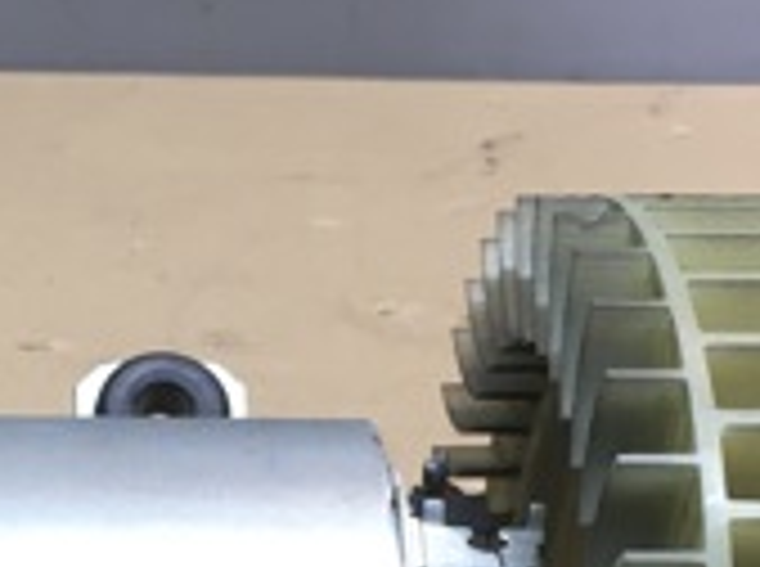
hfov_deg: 17.7
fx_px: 2410
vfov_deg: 13.1
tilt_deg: -29.3
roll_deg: -1.9
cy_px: 686
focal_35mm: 110
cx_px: 90
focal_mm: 4.15
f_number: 2.2
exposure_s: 1/33
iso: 64
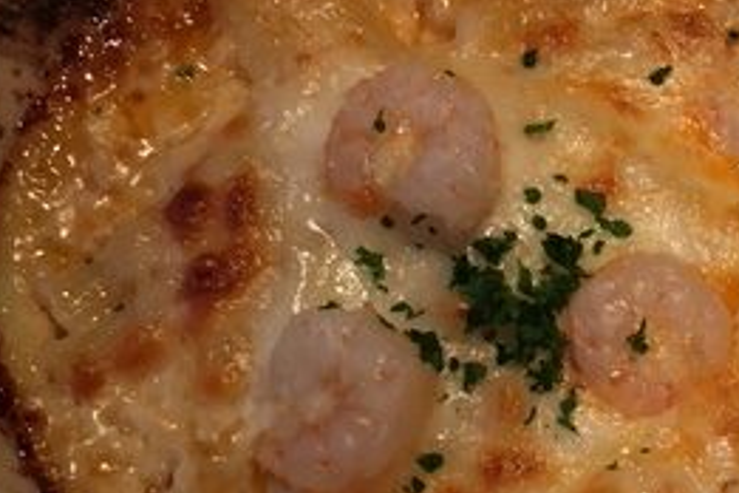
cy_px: 292
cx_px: 501
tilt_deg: -67.6
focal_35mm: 74
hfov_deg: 27.2
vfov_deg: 18.4
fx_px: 1519
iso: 50
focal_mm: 4.15
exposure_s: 1/30
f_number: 2.2
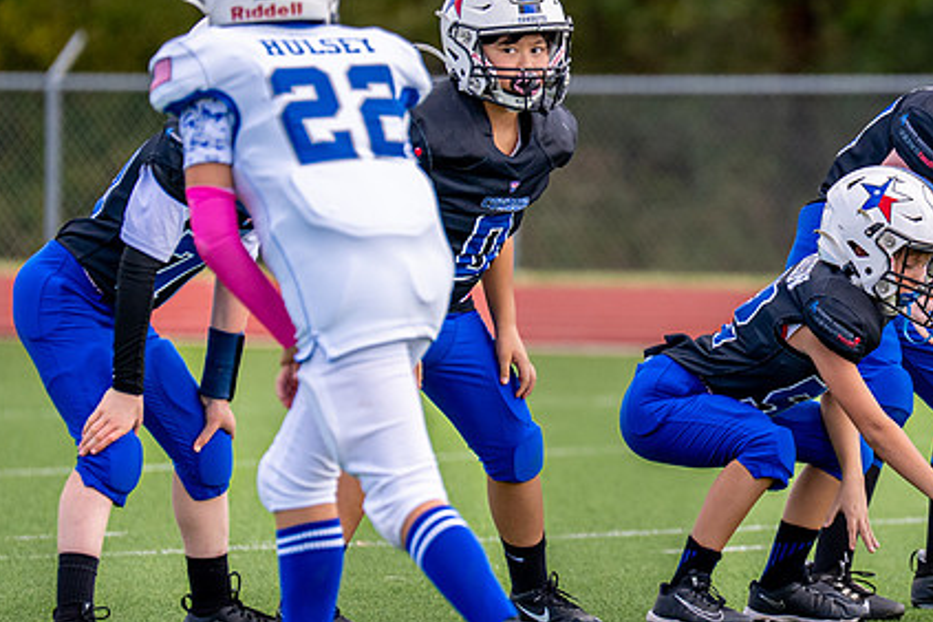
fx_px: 15134
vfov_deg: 2.4
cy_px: 323
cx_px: 868
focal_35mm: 584
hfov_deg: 3.5
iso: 250
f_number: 2.8
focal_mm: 200
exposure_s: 1/2500
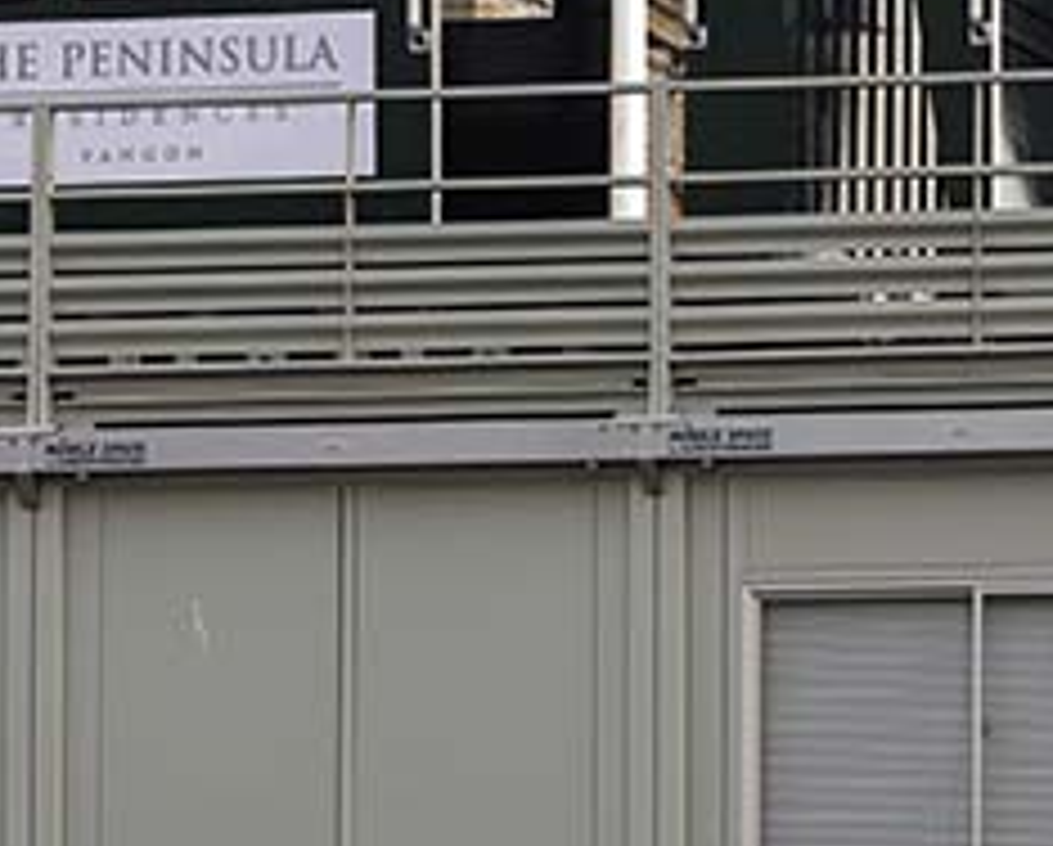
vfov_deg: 3.9
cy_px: -270
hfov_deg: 4.9
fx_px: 12237
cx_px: 886
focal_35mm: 392
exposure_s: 1/250
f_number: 5.6
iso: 800
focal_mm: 102
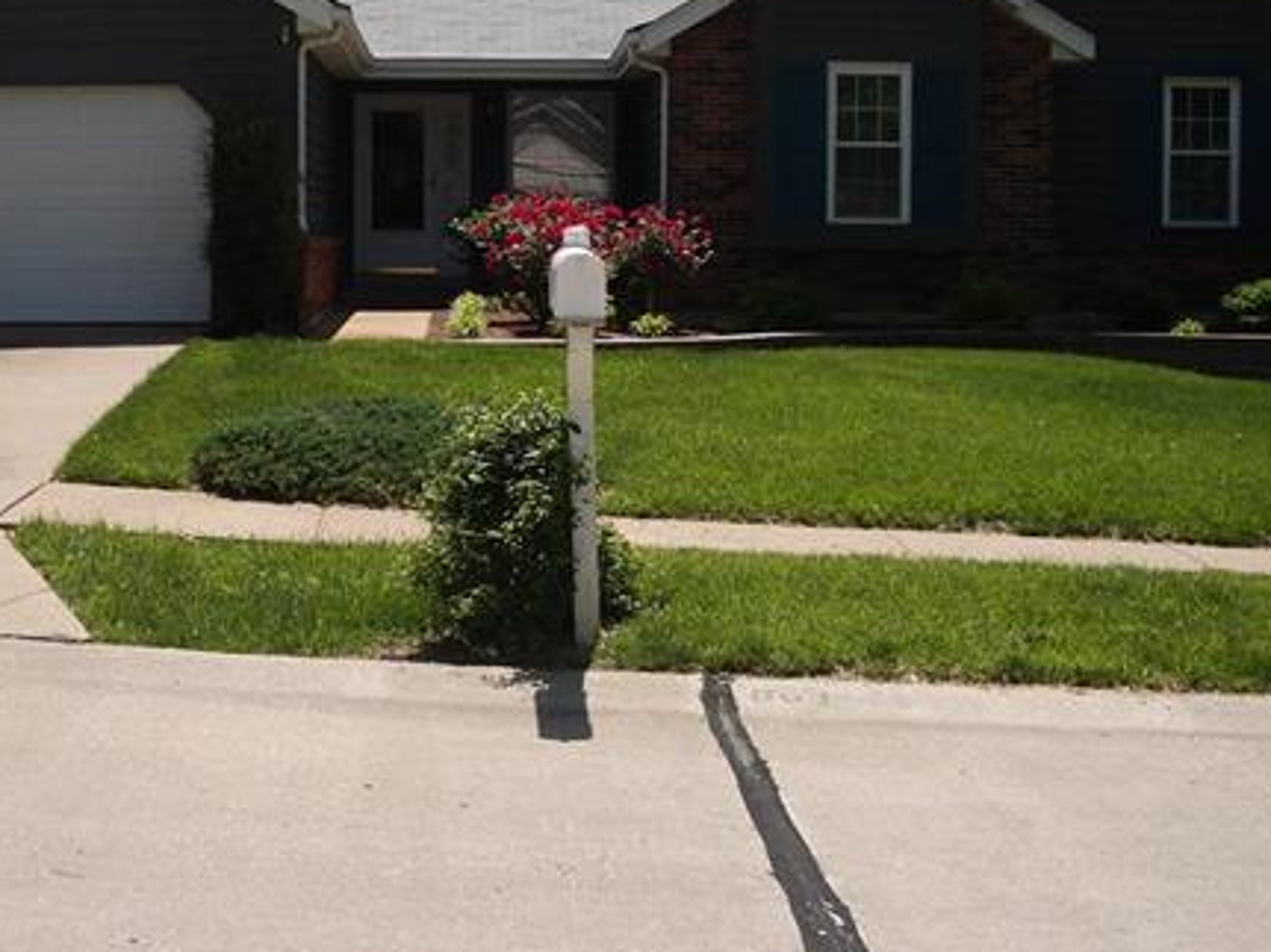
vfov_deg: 27.8
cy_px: 289
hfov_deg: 36.5
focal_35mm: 52
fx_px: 1909
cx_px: 439
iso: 80
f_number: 4.3
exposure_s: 1/500
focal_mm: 5.8
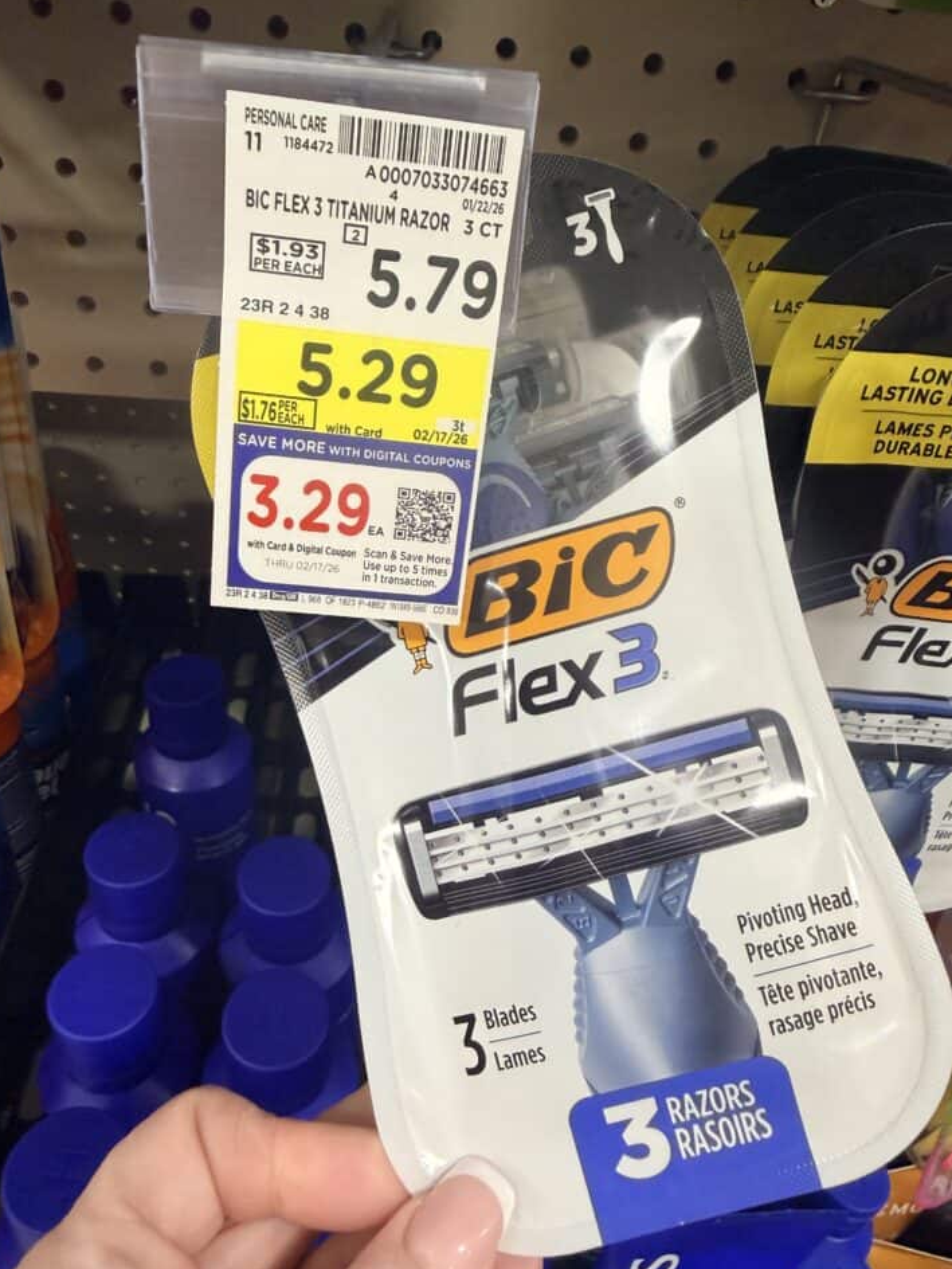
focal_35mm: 26
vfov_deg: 67.2
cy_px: 681
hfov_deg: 53.1
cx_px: 458
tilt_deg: -38.3
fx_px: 953
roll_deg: -7.3
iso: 160
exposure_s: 1/61
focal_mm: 2.22
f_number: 2.2
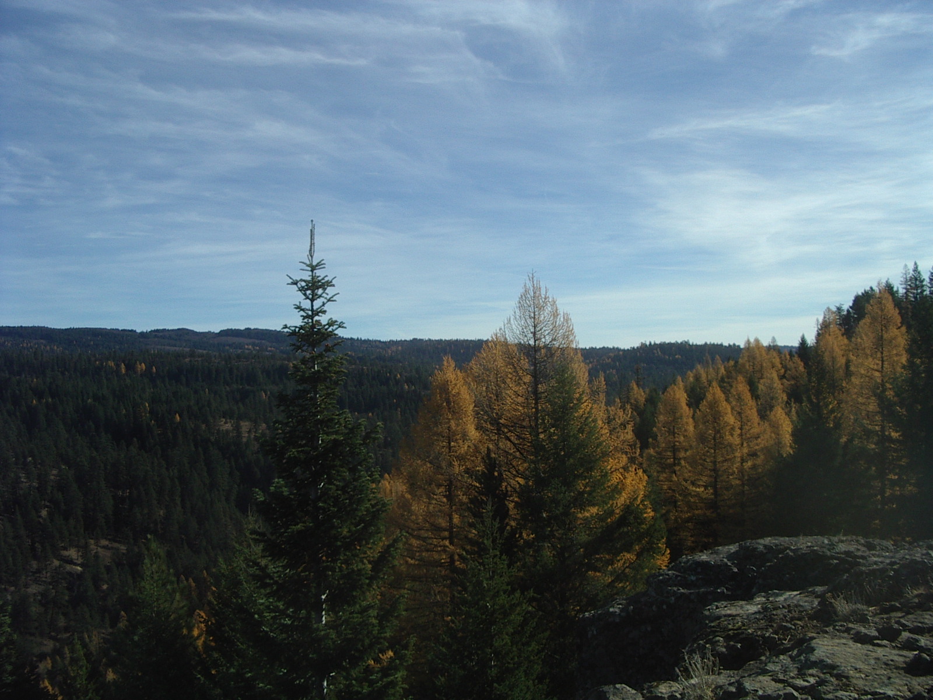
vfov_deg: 37.7
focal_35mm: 38
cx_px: 466
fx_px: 1024
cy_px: 350
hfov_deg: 49.0
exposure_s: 1/640
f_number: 4.8
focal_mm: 5.8
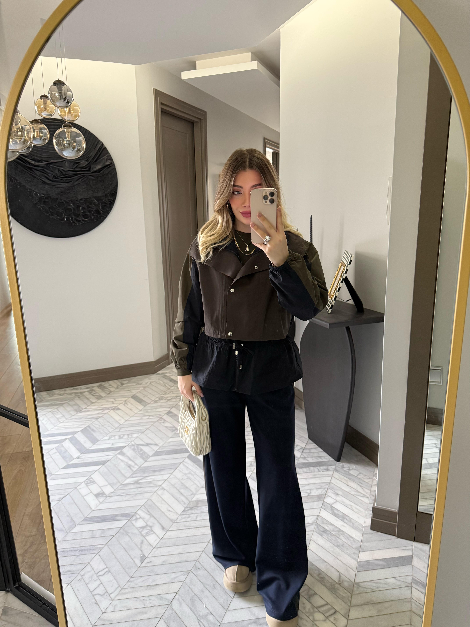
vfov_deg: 71.6
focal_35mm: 24
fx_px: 434
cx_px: 235
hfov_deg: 56.8
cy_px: 314
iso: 320
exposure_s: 1/60
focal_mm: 6.76
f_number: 1.78
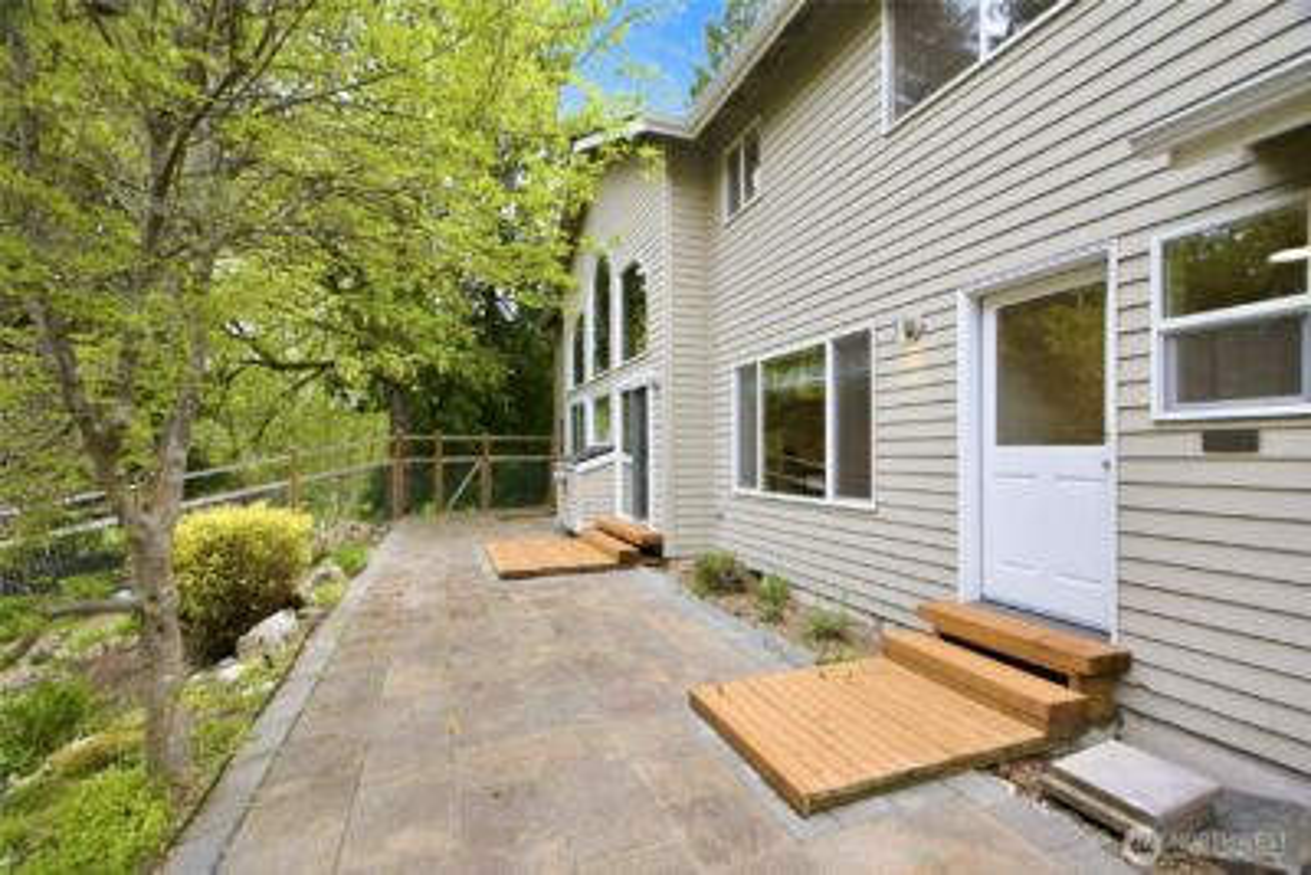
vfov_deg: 73.8
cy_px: 438
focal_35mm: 16
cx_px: 656
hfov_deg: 96.7
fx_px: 583
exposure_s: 1/20
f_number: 9
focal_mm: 16
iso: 400
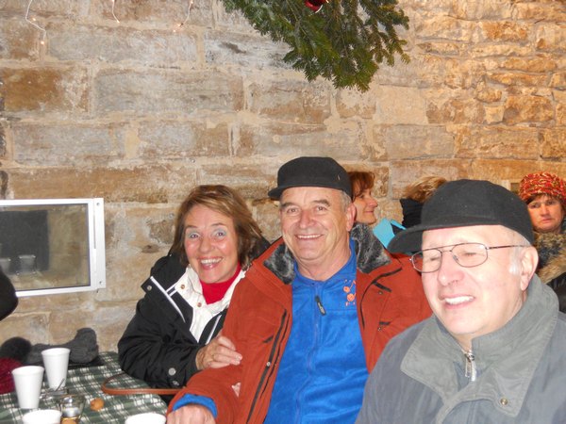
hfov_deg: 45.8
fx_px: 670
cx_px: 283
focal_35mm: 41
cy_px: 212
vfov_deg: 35.1
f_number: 3.2
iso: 500
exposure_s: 1/30
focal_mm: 7.3
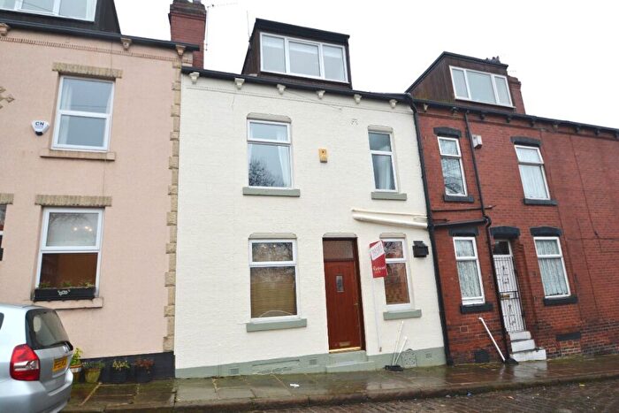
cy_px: 206
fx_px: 361
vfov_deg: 59.5
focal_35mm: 21
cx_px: 310
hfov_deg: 81.2
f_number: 4.5
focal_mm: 14
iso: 400
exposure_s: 1/80
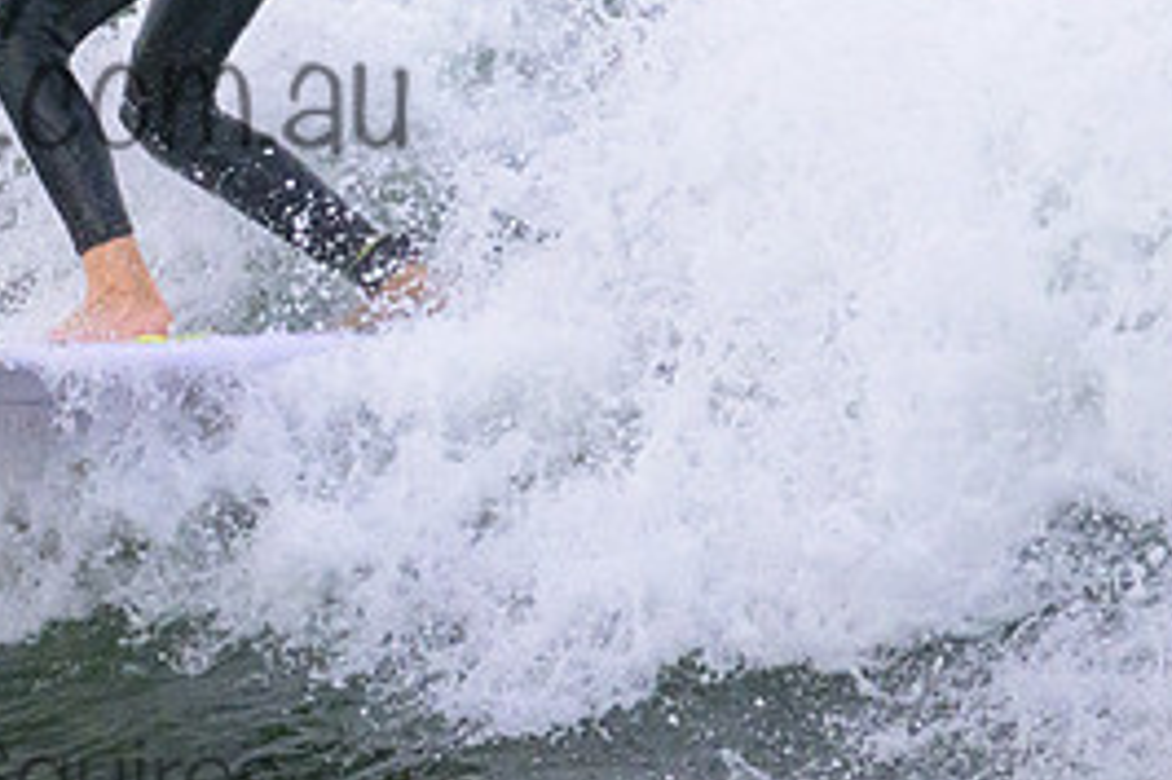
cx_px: -57
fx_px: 71185
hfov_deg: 0.9
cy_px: 46
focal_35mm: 2188
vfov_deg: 0.6
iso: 3200
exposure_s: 1/3200
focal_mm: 800
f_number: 11
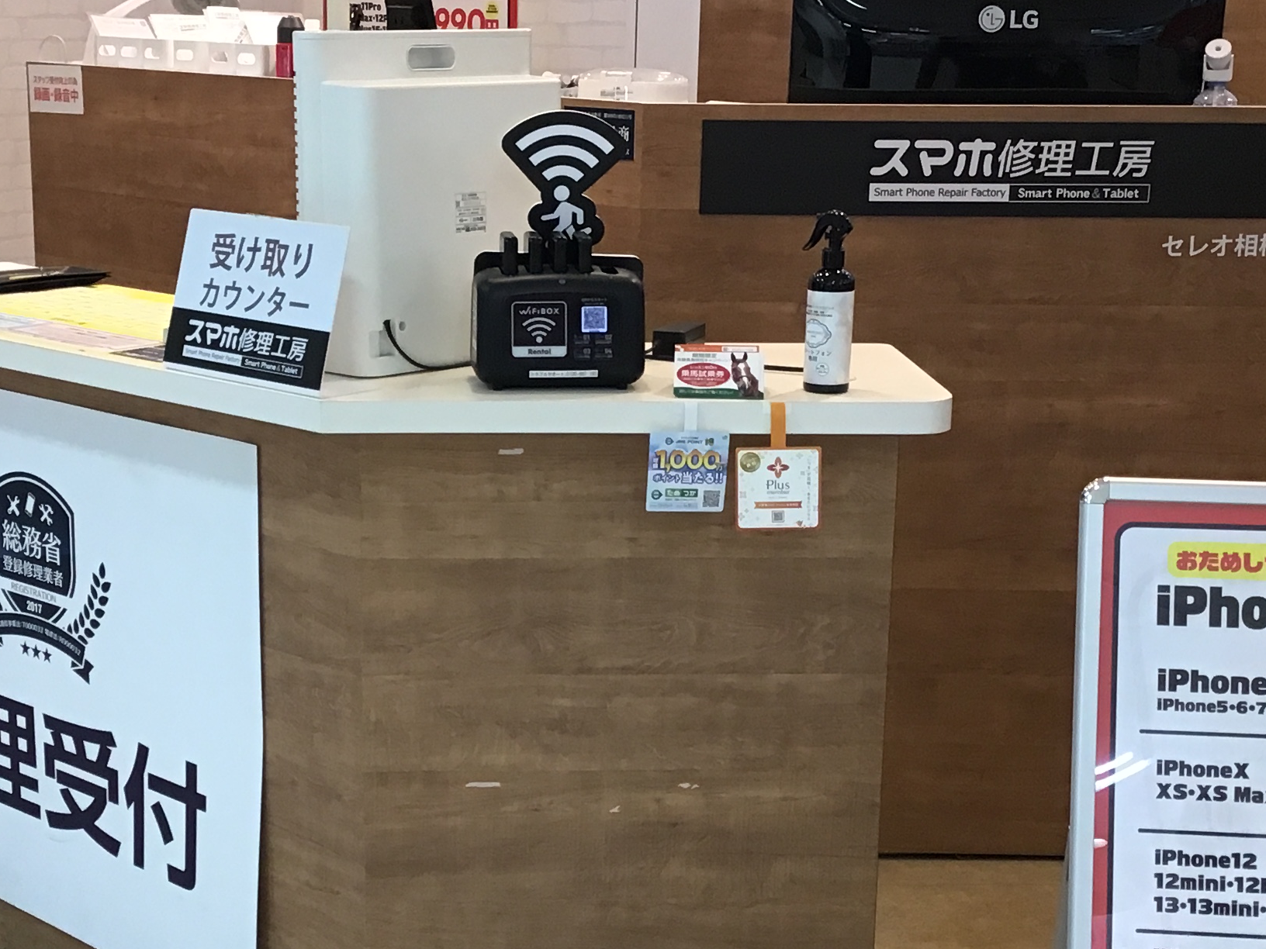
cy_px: 584
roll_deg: +0.3
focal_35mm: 62
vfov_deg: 23.6
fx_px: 2268
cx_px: 486
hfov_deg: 31.1
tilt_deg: -15.0
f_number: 2.4
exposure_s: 1/33
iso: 50
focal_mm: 3.3
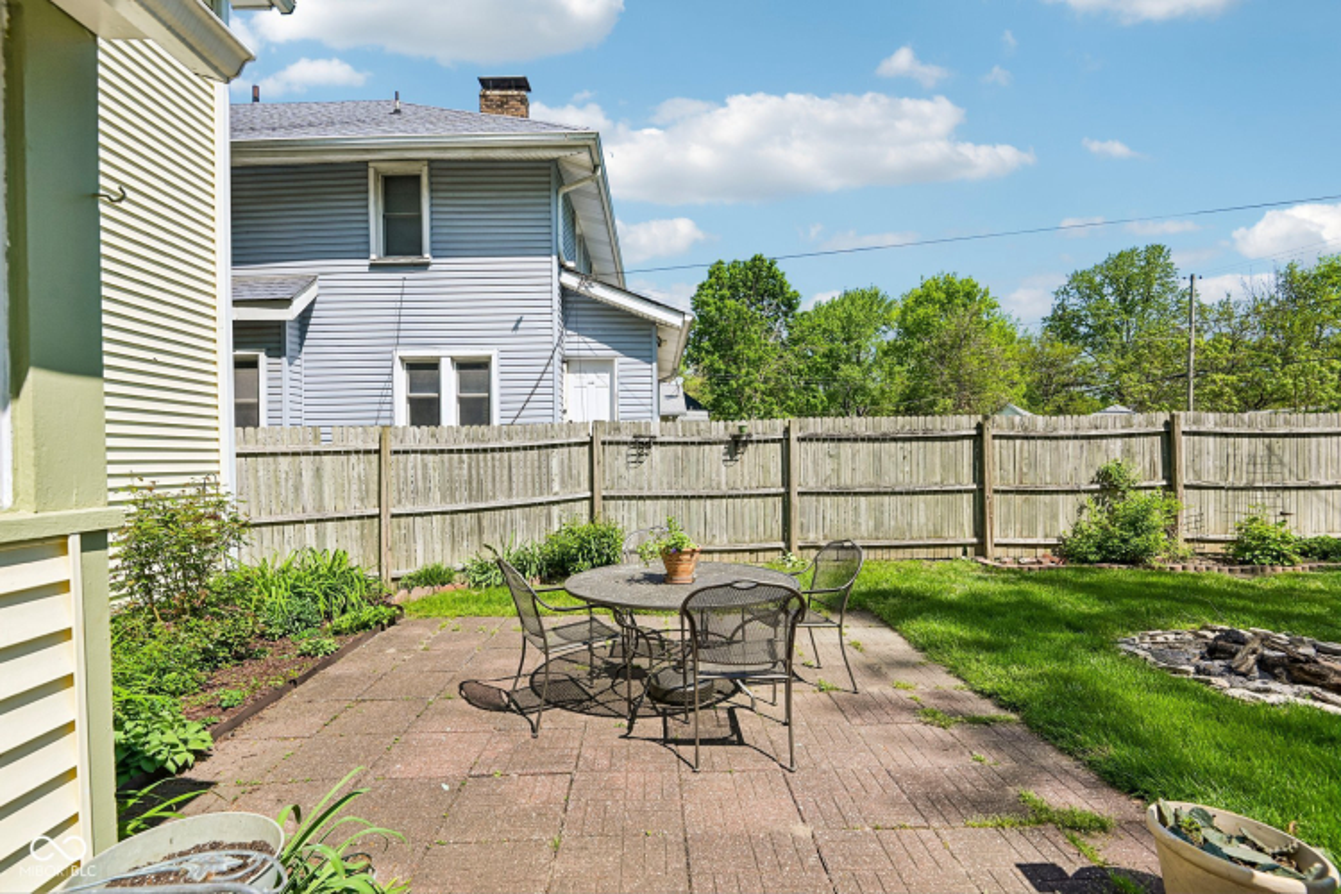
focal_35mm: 16
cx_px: 670
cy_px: 447
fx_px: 596
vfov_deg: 73.7
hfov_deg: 96.7
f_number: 8
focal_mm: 16
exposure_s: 1/320
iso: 100
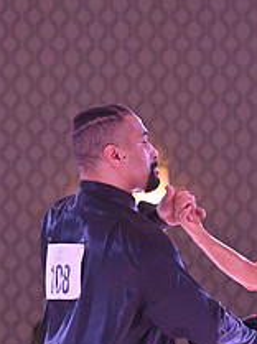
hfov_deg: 2.8
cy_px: 410
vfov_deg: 3.7
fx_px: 5312
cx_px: 223
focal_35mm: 535
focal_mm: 200
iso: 5000
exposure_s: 1/400
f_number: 5.6
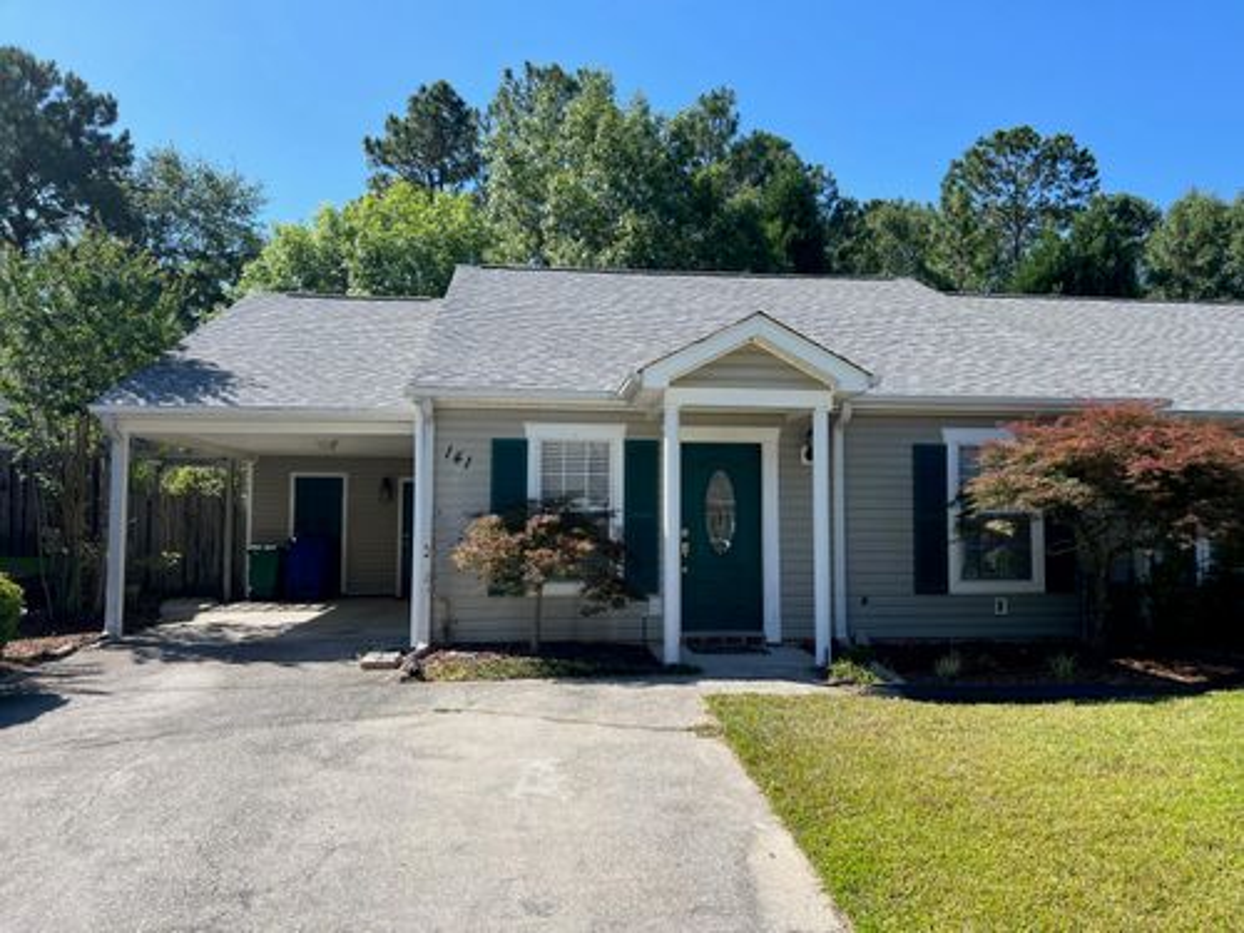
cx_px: 622
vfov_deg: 53.1
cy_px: 466
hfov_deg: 67.3
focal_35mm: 26
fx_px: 934
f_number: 1.5
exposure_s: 1/2762
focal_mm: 5.7
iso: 50
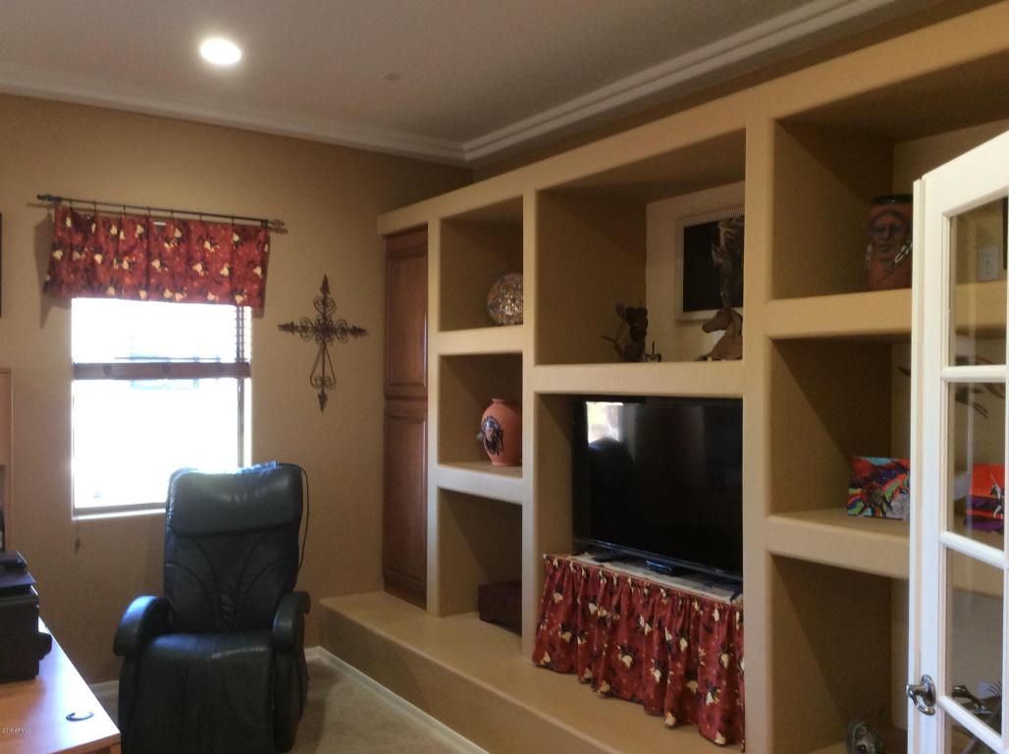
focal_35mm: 32
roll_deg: +0.4
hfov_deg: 56.9
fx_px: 931
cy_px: 377
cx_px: 504
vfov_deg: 44.1
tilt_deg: -0.3
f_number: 2.4
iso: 100
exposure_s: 1/24
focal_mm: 3.3
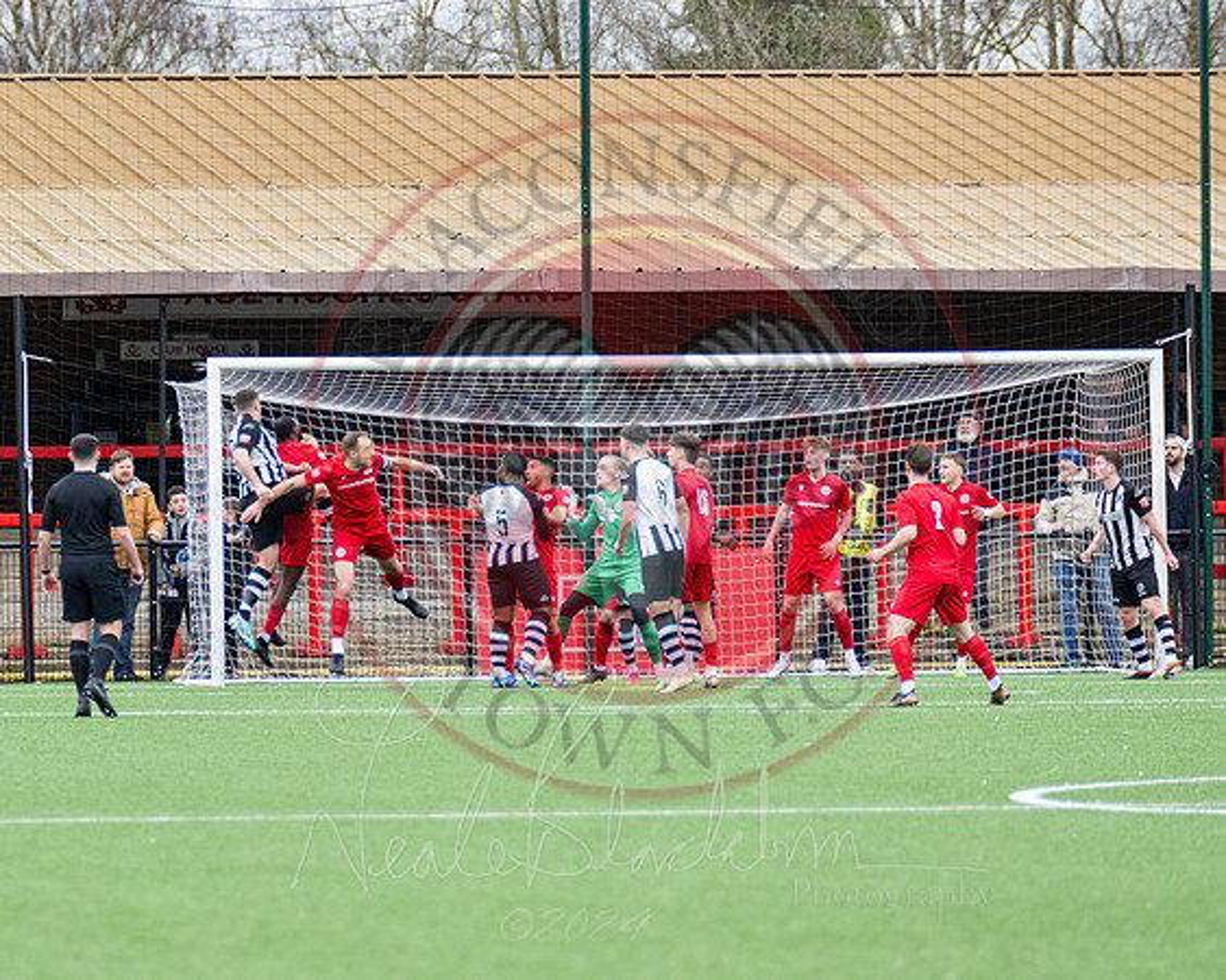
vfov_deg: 4.3
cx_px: 436
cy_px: 484
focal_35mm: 363
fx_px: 13164
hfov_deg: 5.3
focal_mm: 200
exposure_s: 1/1250
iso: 800
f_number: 4
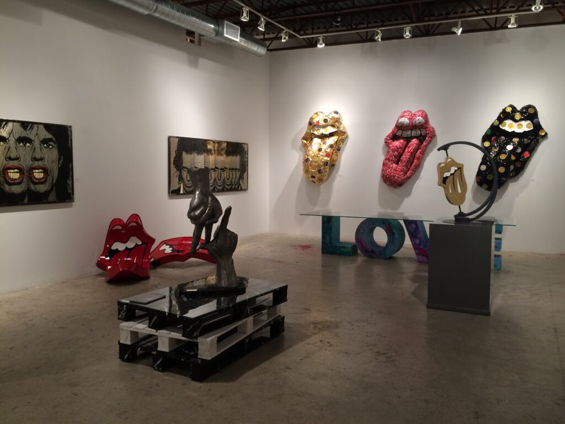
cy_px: 212
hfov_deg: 61.7
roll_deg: -2.0
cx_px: 282
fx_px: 473
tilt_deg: -4.5
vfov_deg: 48.2
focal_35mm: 29
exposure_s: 1/30
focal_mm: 4.15
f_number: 2.2
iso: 80
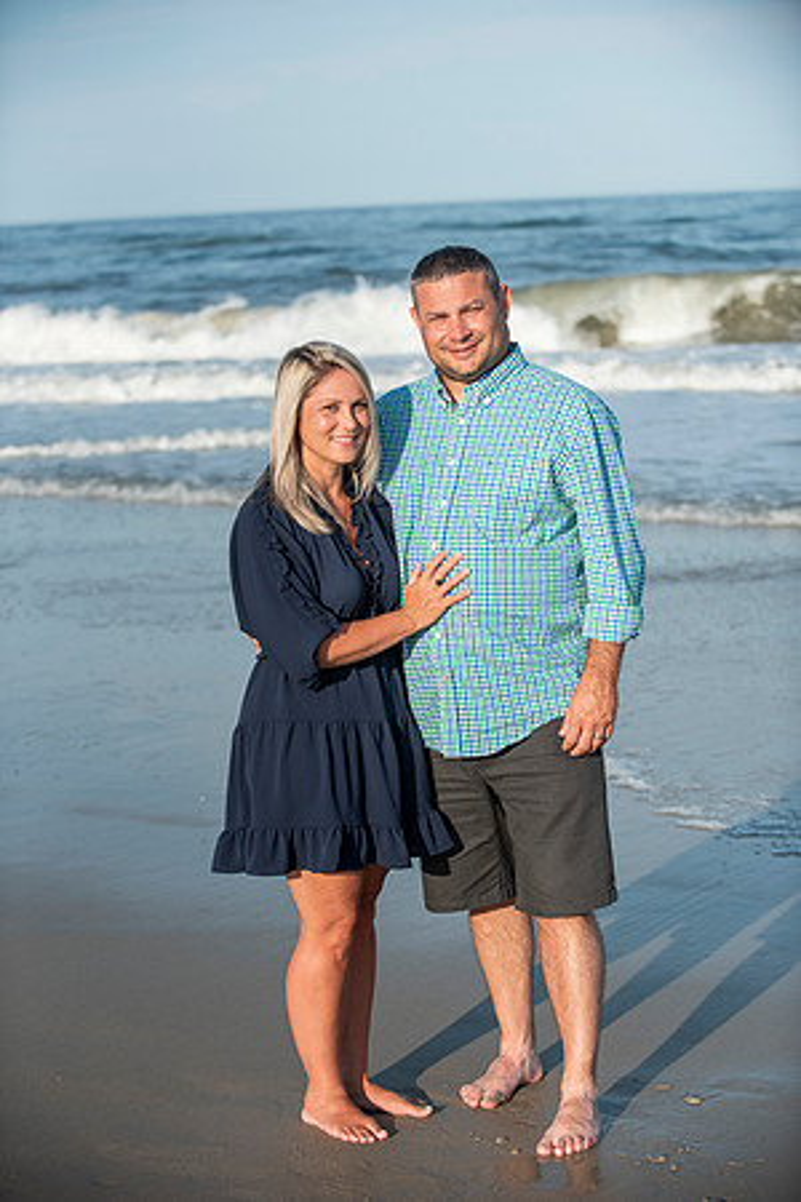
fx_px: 2603
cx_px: 400
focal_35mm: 78
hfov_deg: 17.5
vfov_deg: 26.0
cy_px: 601
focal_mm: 78
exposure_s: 1/3200
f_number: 3.5
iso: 250
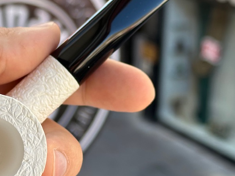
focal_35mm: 105
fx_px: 713
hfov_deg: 18.6
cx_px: 67
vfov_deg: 14.1
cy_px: 69
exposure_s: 1/421
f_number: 1.78
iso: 64
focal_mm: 6.86
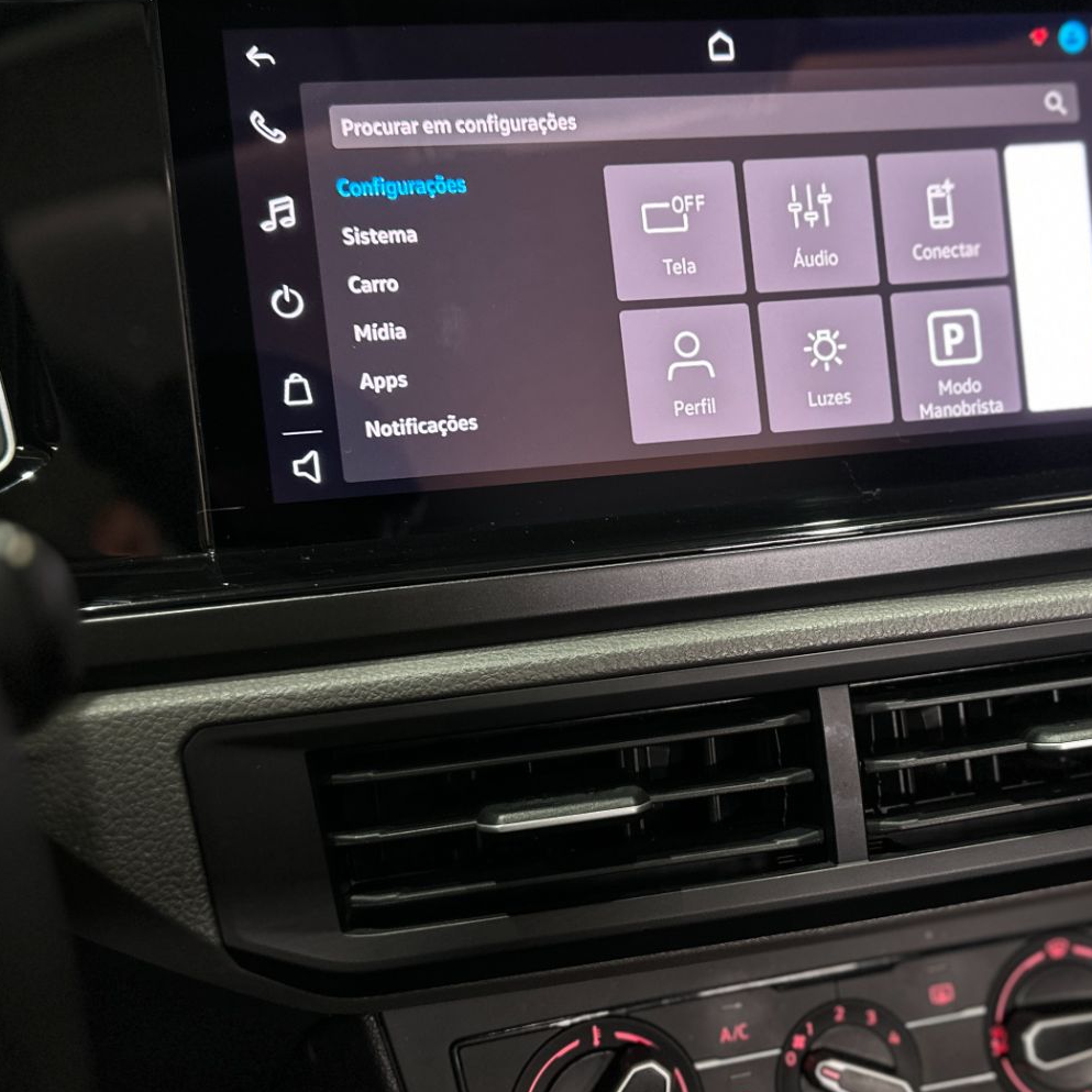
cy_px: 566
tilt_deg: -23.3
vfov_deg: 40.9
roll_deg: +0.6
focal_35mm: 41
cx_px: 751
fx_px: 1463
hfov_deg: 40.3
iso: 200
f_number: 1.78
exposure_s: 1/49
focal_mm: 6.86
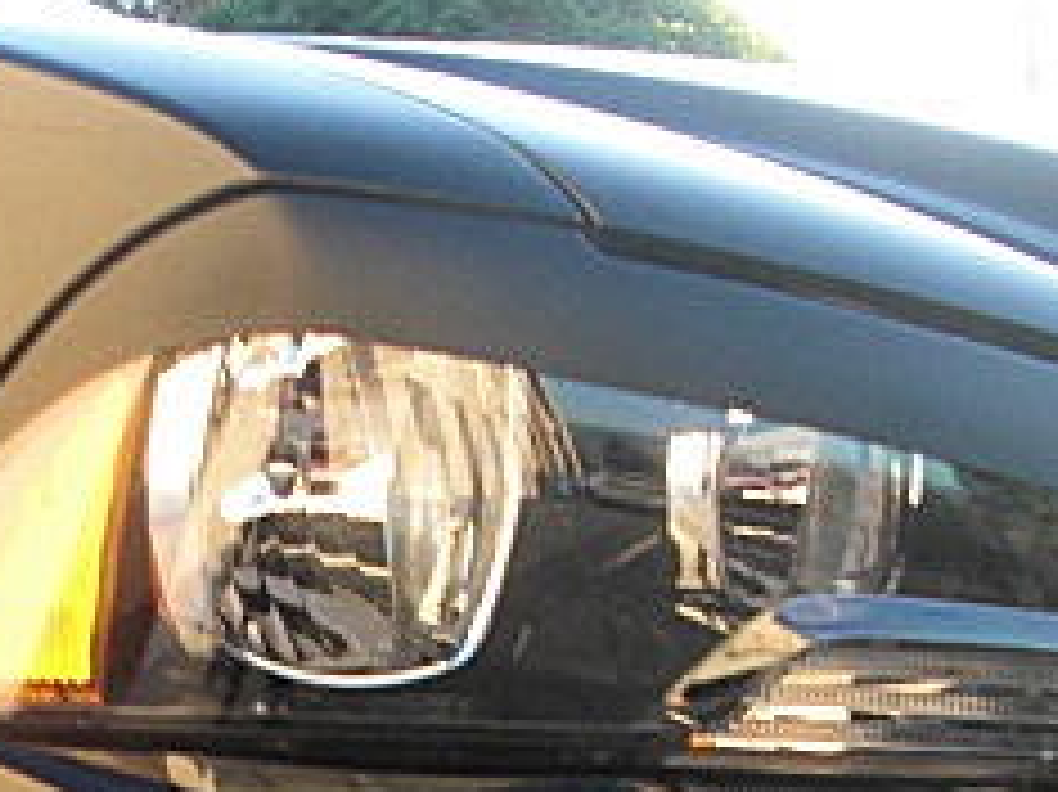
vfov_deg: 14.5
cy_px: 994
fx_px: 2994
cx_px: 149
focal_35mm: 98
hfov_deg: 19.7
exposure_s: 1/80
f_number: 2.8
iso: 50
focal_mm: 6.3
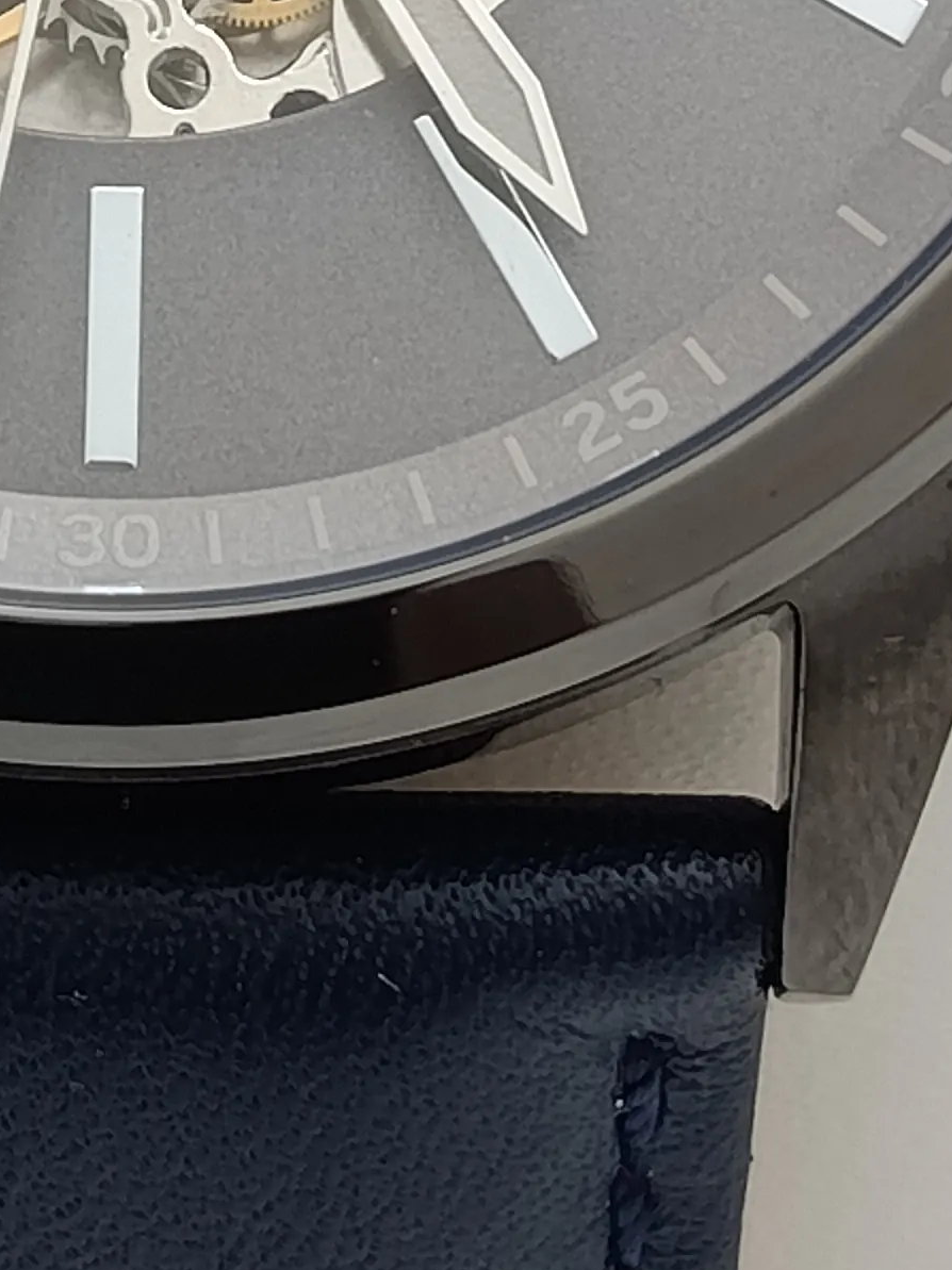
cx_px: 110
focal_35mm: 161
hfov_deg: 9.2
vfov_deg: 12.2
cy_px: 101
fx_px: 5907
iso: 407
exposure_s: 1/100
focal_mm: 5.24
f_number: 1.7
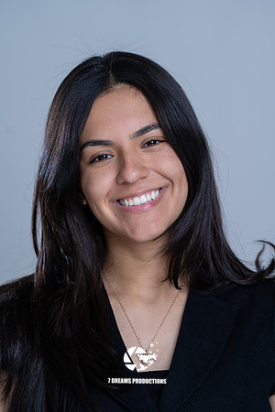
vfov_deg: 11.5
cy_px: 206
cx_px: 138
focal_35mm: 179
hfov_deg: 7.7
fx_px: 2051
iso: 160
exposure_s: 1/200
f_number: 5.6
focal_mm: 179
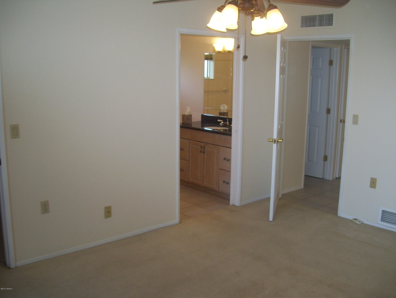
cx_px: 198
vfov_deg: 39.7
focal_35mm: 36
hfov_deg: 51.3
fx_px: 412
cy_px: 149
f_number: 2.7
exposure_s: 1/60
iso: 100
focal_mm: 6
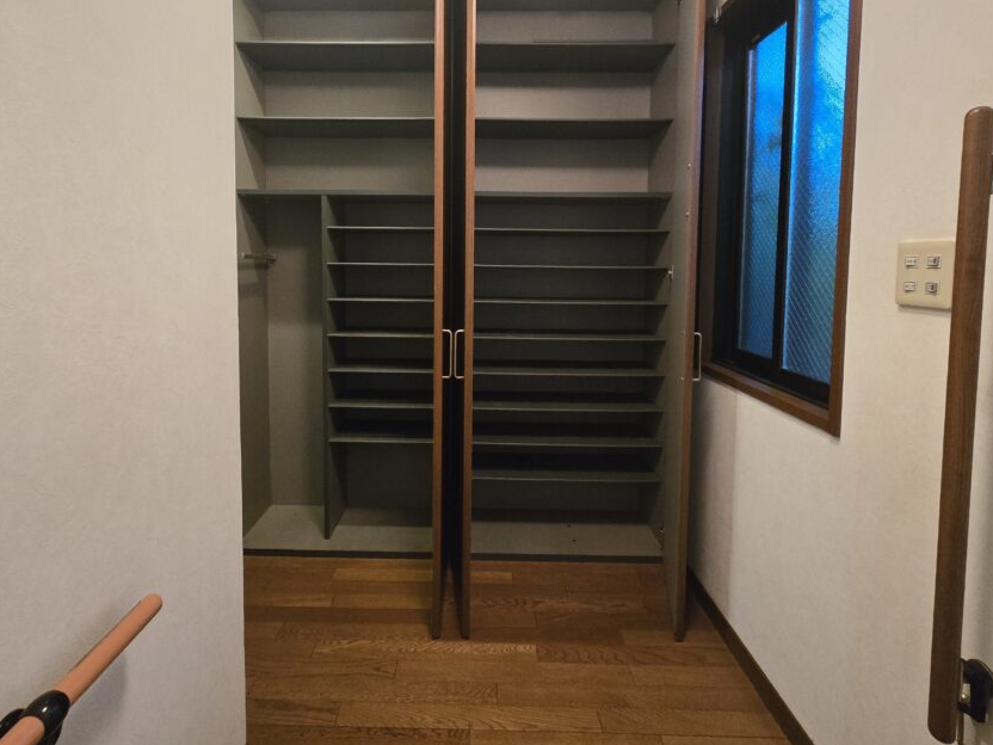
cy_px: 290
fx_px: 459
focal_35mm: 16
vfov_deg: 77.0
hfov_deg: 94.5
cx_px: 483
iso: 1000
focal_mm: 2.2
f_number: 2.2
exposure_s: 1/60
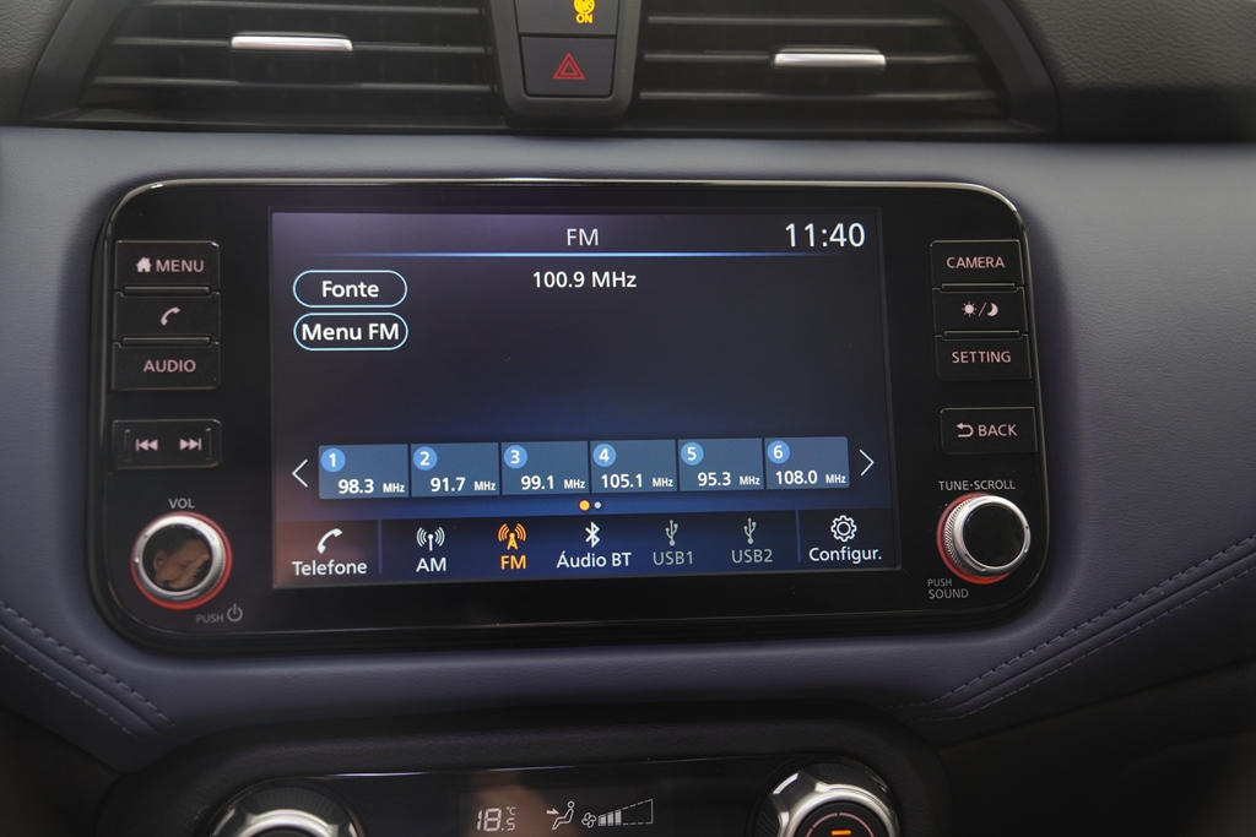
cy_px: 418
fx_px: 1779
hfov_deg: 38.9
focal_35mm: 51
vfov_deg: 26.5
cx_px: 628
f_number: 2.8
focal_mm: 34
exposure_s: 1/60
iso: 400
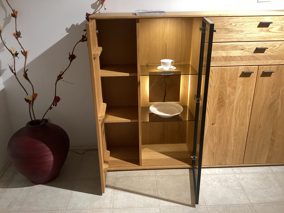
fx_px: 254
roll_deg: +0.9
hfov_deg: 58.4
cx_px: 142
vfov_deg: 45.4
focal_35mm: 31
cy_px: 106
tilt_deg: -23.9
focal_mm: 3.3
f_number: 2.4
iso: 250
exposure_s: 1/60
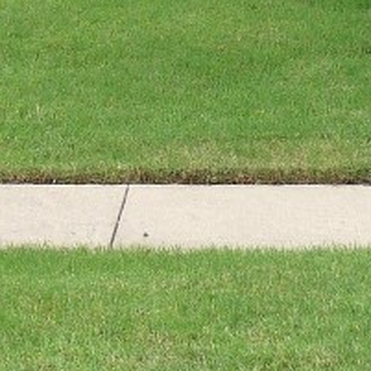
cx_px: -22
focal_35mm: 153
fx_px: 1855
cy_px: -268
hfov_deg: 11.3
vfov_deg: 10.8
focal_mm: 5.6
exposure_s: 1/640
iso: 100
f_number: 3.6
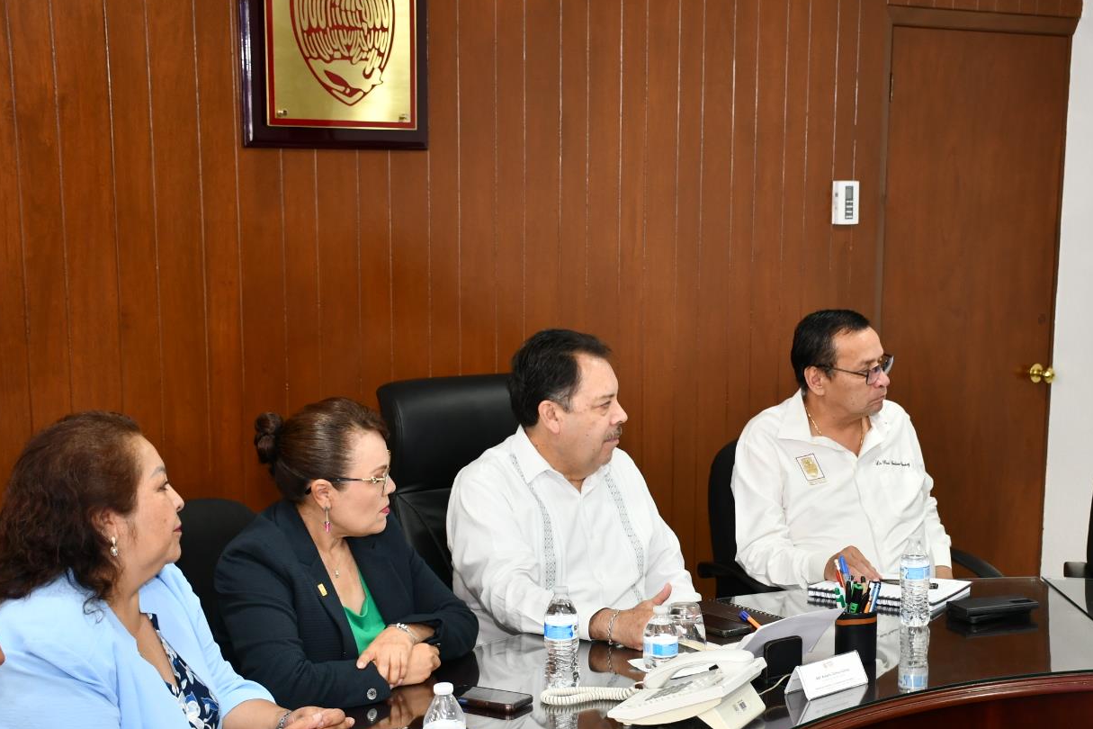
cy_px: 460
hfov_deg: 31.2
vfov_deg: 21.2
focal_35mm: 64
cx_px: 716
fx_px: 1943
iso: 720
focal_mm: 32
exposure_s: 1/60
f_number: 4
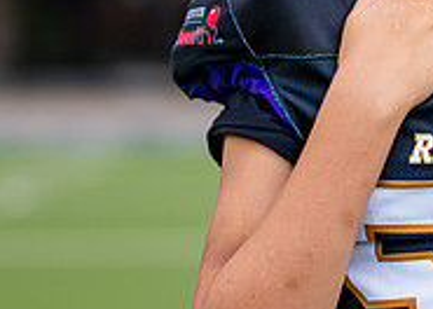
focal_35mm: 215
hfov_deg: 9.3
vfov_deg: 6.7
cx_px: 490
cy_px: 31
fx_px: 2643
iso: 160
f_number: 1.2
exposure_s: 1/2000
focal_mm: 50
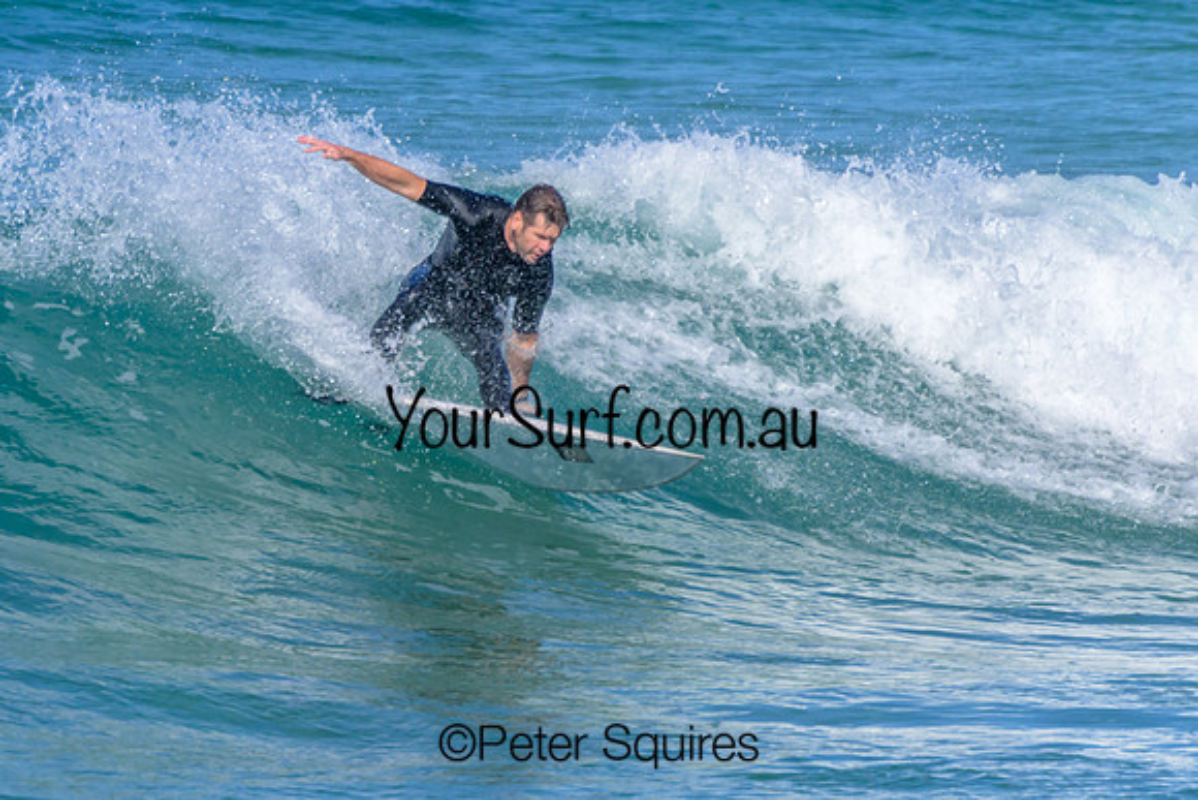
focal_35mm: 931
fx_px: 30989
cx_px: 519
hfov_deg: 2.2
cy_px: 422
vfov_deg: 1.5
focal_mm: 680
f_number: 11
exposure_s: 1/2000
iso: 800
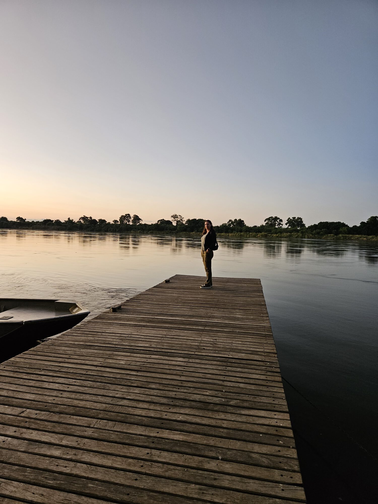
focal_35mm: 23
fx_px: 335
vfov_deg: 73.9
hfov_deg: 58.9
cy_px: 252
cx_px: 189
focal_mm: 5.4
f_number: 1.8
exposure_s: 1/100
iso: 320
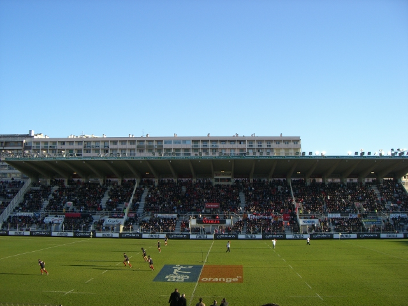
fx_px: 448
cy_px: 153
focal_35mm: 38
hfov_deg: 49.0
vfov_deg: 37.7
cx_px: 204
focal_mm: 6.2
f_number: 4.3
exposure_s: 1/250
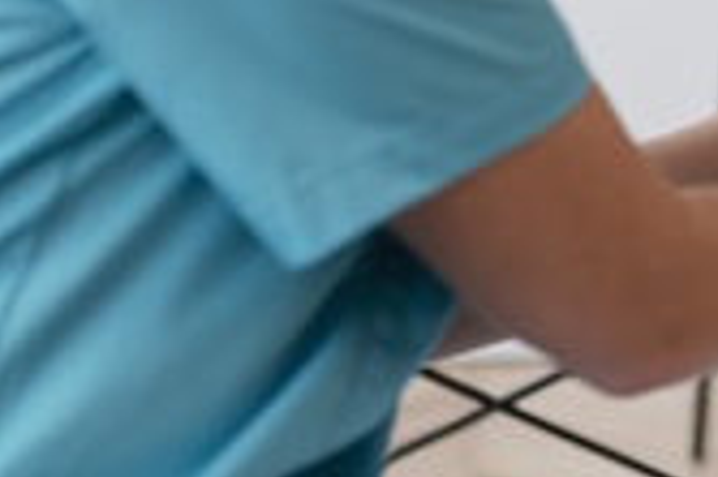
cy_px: -174
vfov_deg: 9.1
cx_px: 1191
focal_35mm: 147
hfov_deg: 13.0
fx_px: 2929
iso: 400
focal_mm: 35
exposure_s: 1/250
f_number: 2
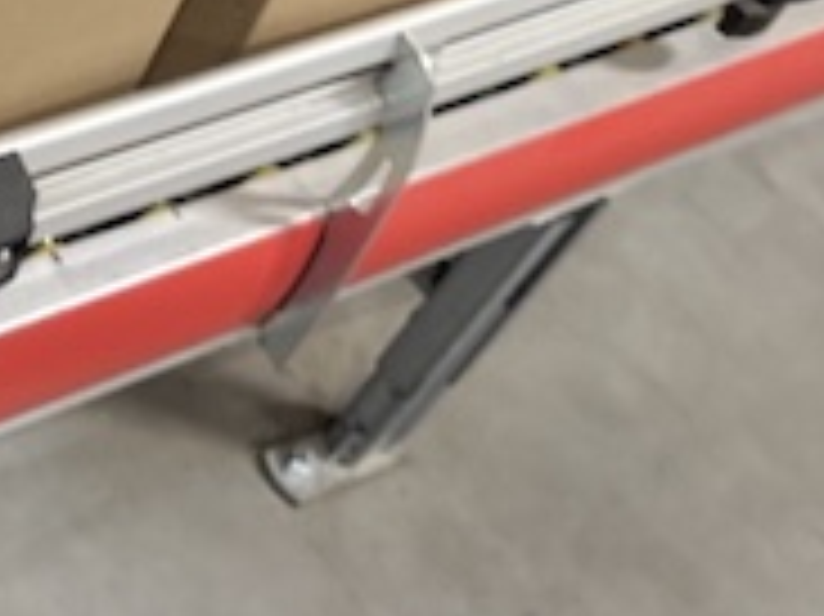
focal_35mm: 84
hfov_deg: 19.7
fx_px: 1998
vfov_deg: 16.3
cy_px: -265
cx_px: -464
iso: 250
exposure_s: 1/50
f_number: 1.78
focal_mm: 6.76
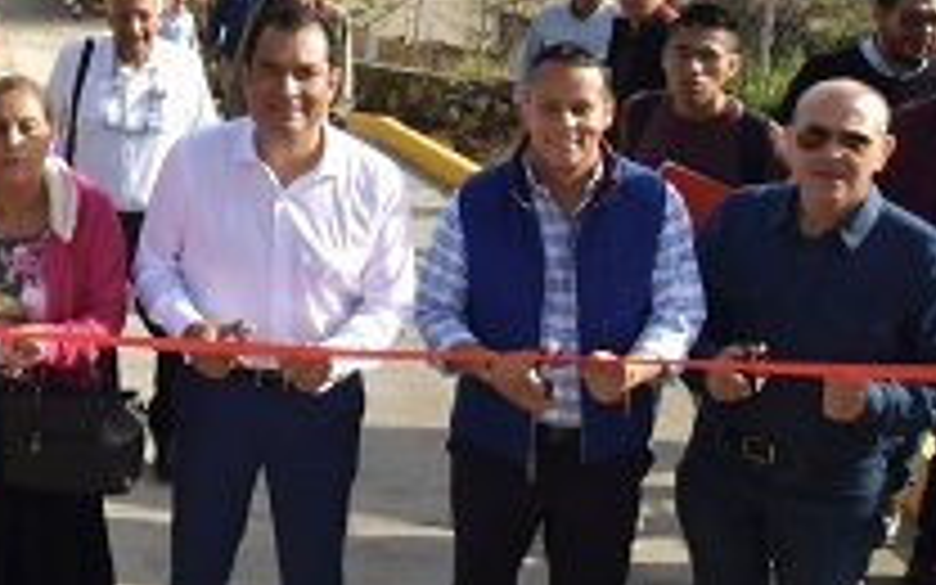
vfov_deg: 24.1
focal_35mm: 53
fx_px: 1352
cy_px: 140
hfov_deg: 34.3
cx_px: -32
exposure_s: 1/320
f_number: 18
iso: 320
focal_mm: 10
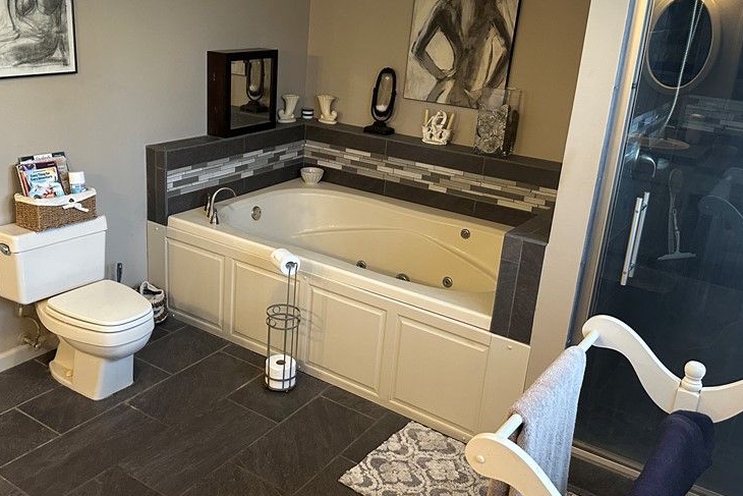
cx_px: 298
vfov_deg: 37.8
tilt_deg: -16.9
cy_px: 228
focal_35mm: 35
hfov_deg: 54.0
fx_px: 722
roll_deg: -3.0
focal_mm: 6.86
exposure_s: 1/60
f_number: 1.78
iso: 400
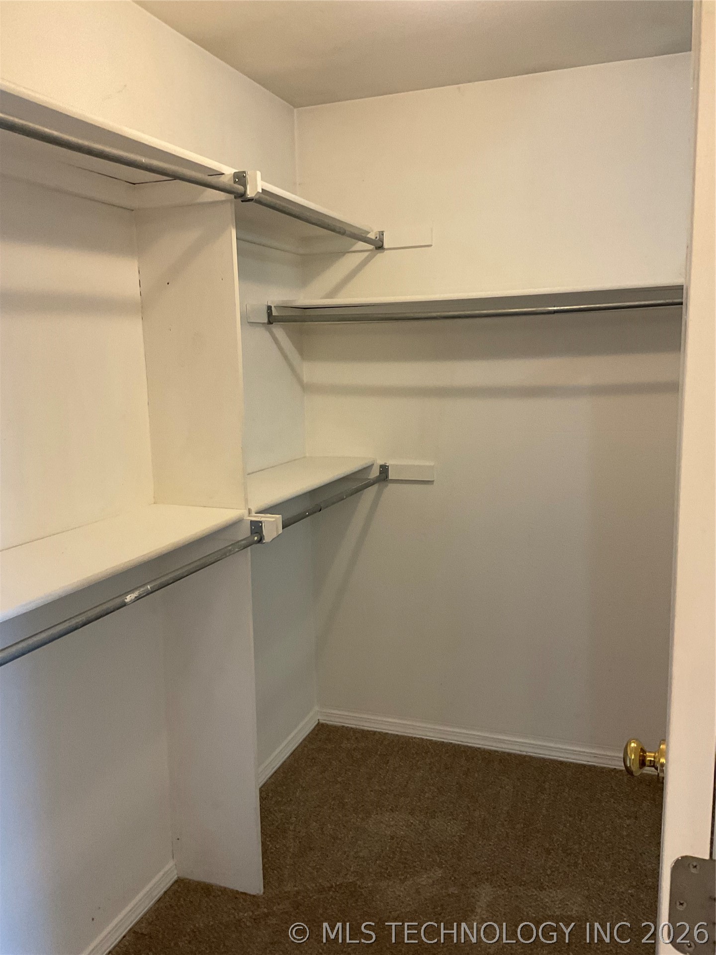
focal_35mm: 29
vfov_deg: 61.7
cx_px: 358
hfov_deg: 48.2
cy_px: 478
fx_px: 800
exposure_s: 1/60
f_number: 1.8
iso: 100
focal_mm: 3
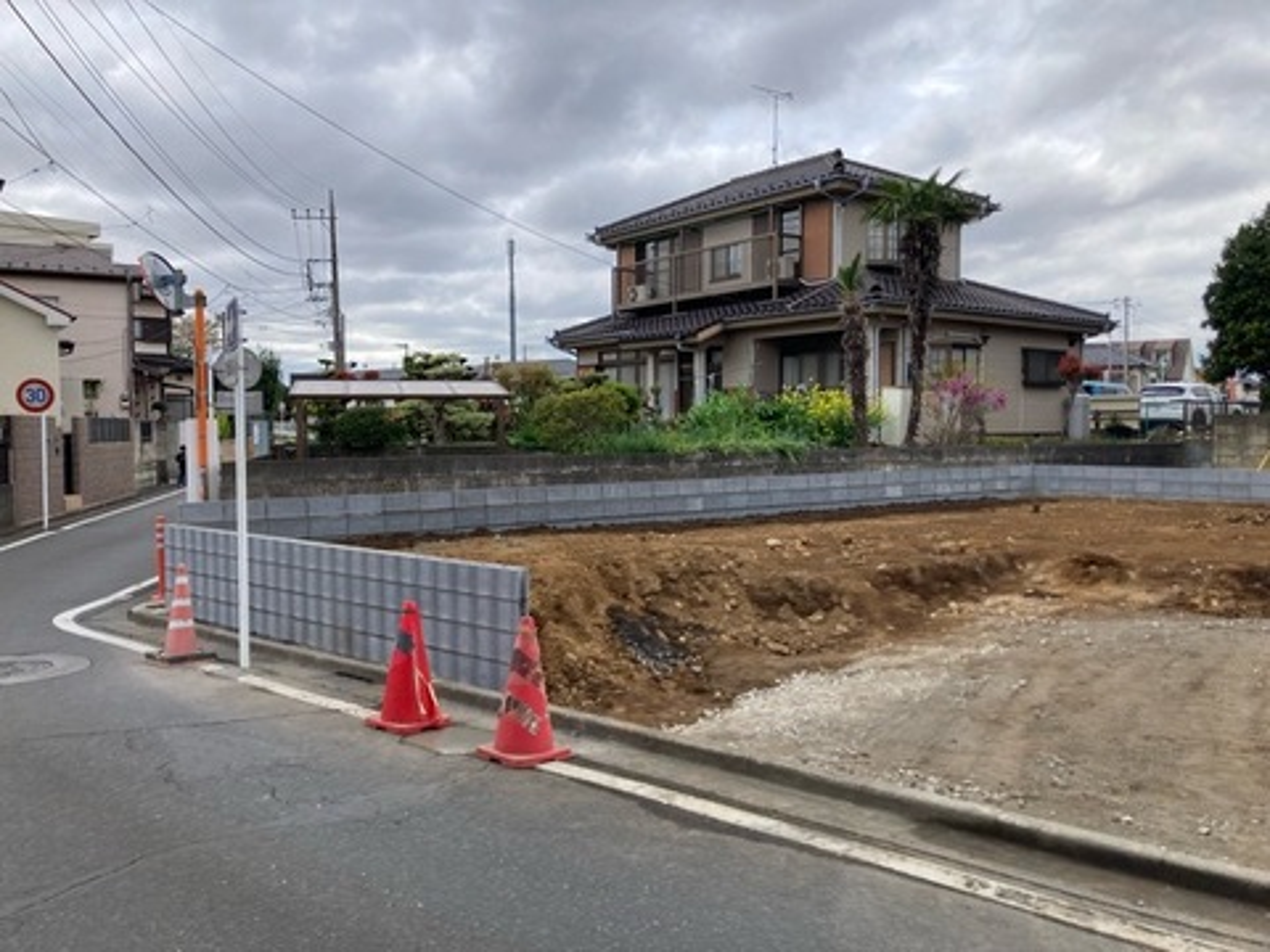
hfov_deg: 63.4
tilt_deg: -1.0
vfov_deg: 49.7
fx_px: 1027
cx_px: 635
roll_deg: -1.3
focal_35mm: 28
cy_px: 476
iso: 20
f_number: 1.8
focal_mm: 3.99
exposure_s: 1/1799
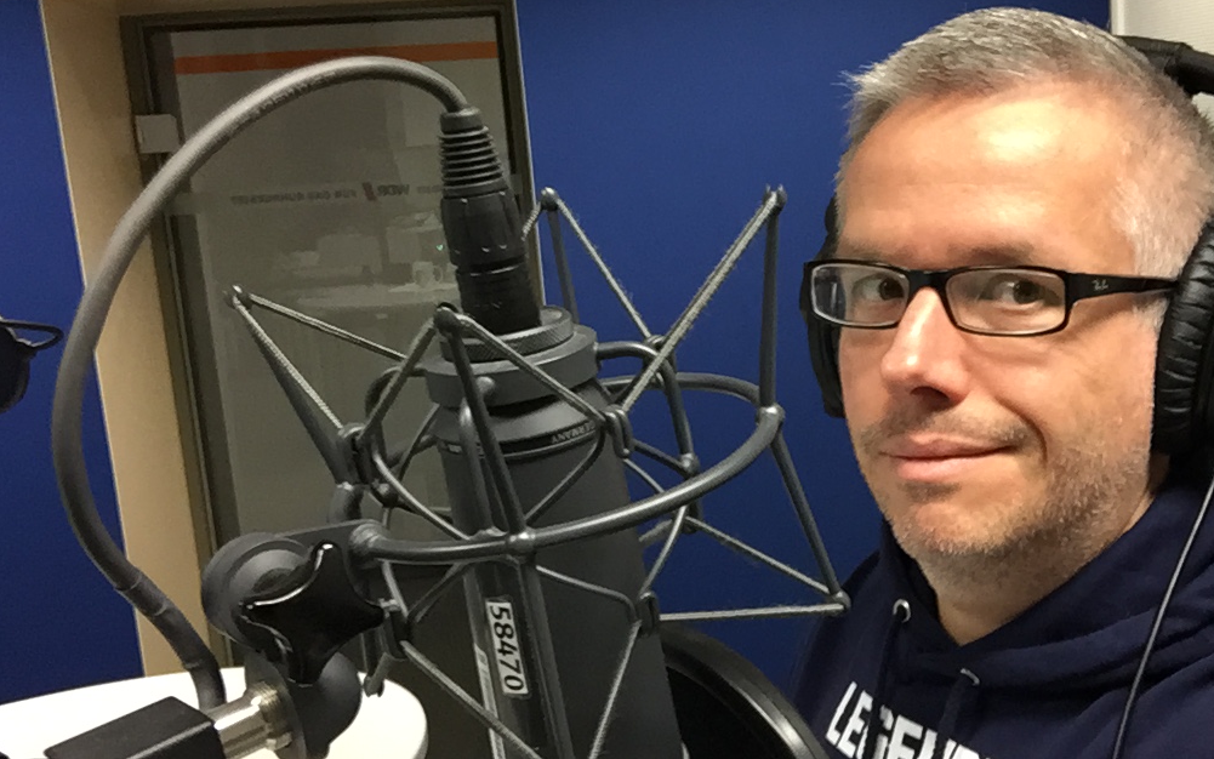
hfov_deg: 46.7
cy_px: 410
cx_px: 771
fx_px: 1390
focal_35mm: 42
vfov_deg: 30.5
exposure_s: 1/33
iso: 160
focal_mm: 2.65
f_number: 2.2
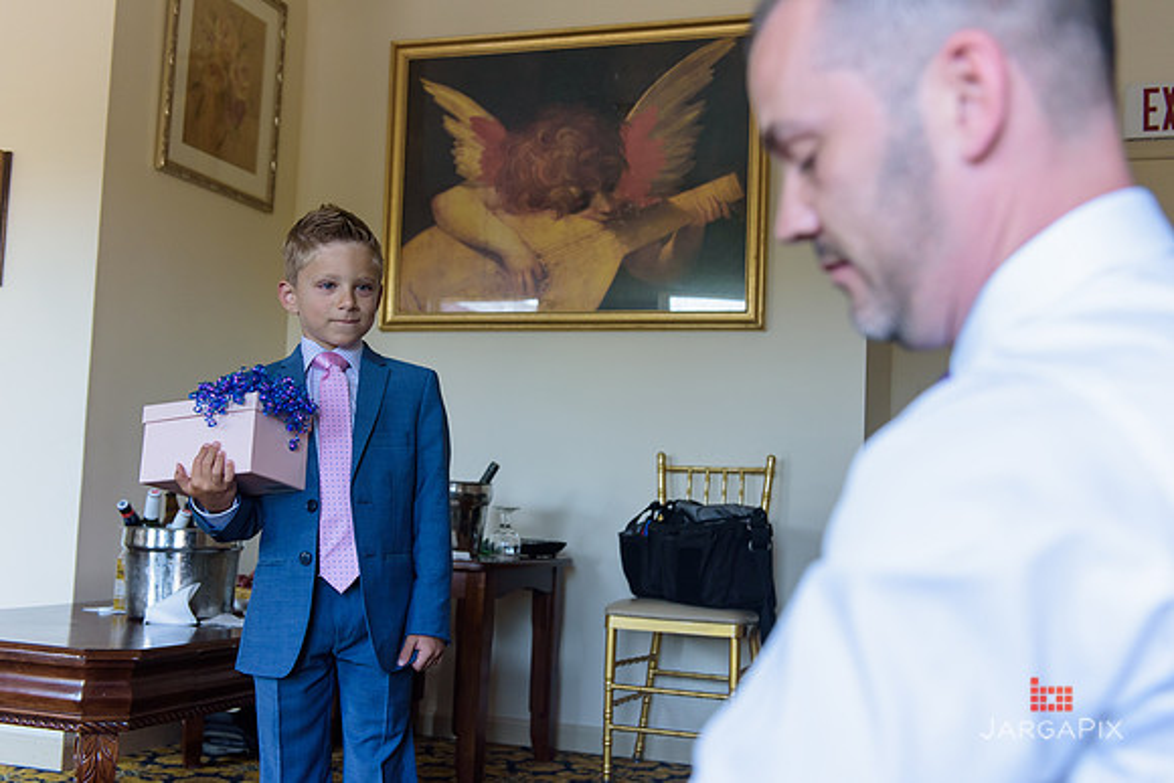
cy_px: 392
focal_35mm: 40
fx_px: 1305
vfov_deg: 33.4
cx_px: 587
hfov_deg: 48.4
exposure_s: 1/125
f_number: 3.2
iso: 800
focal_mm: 40
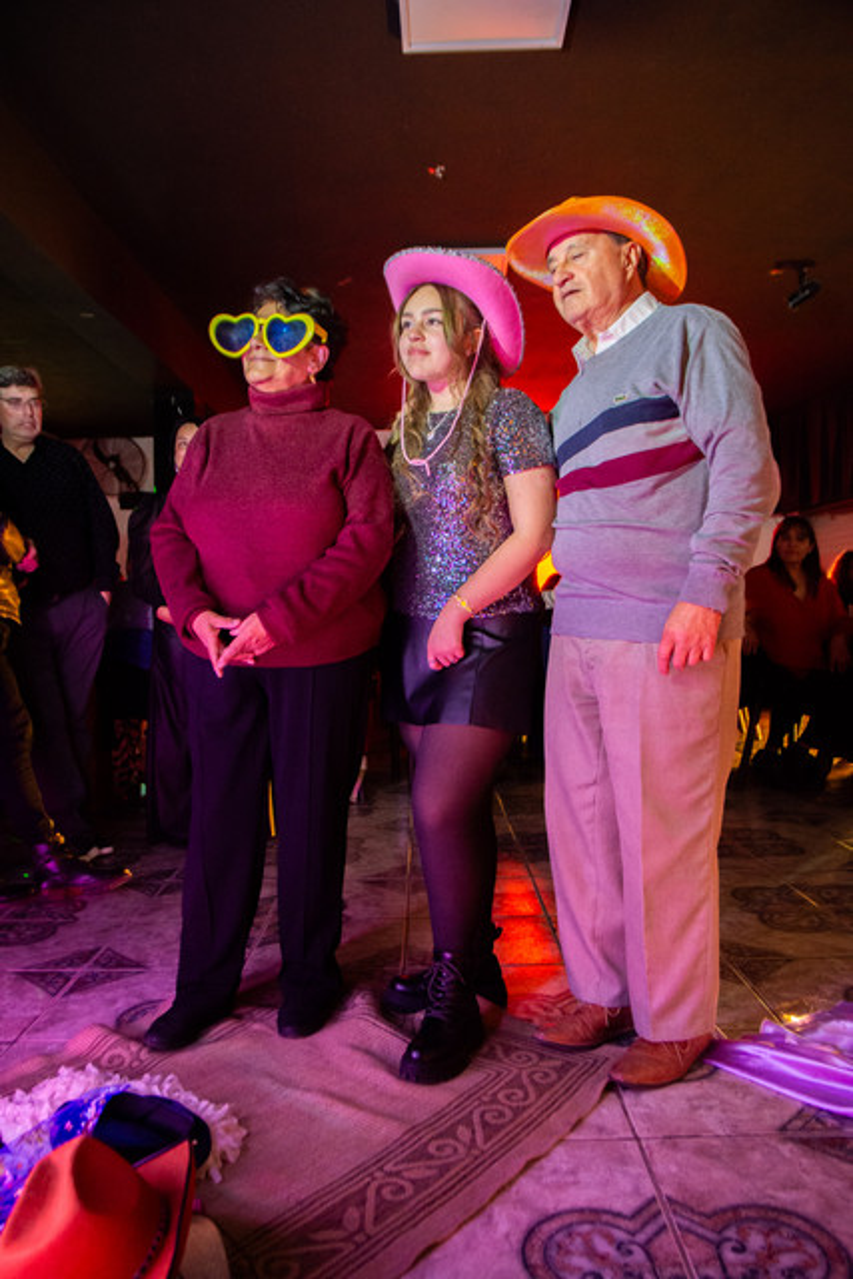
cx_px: 426
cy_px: 640
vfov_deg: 70.4
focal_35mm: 26
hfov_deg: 50.4
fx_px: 906
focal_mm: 17
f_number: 2.8
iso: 2500
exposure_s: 1/60
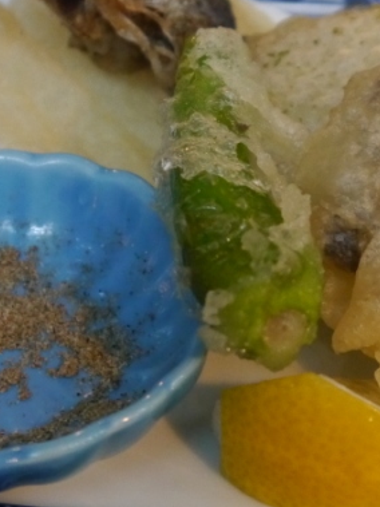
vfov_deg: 16.5
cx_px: 195
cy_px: 207
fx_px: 1743
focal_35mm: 119
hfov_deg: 12.4
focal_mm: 22
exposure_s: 1/80
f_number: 4.4
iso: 1600
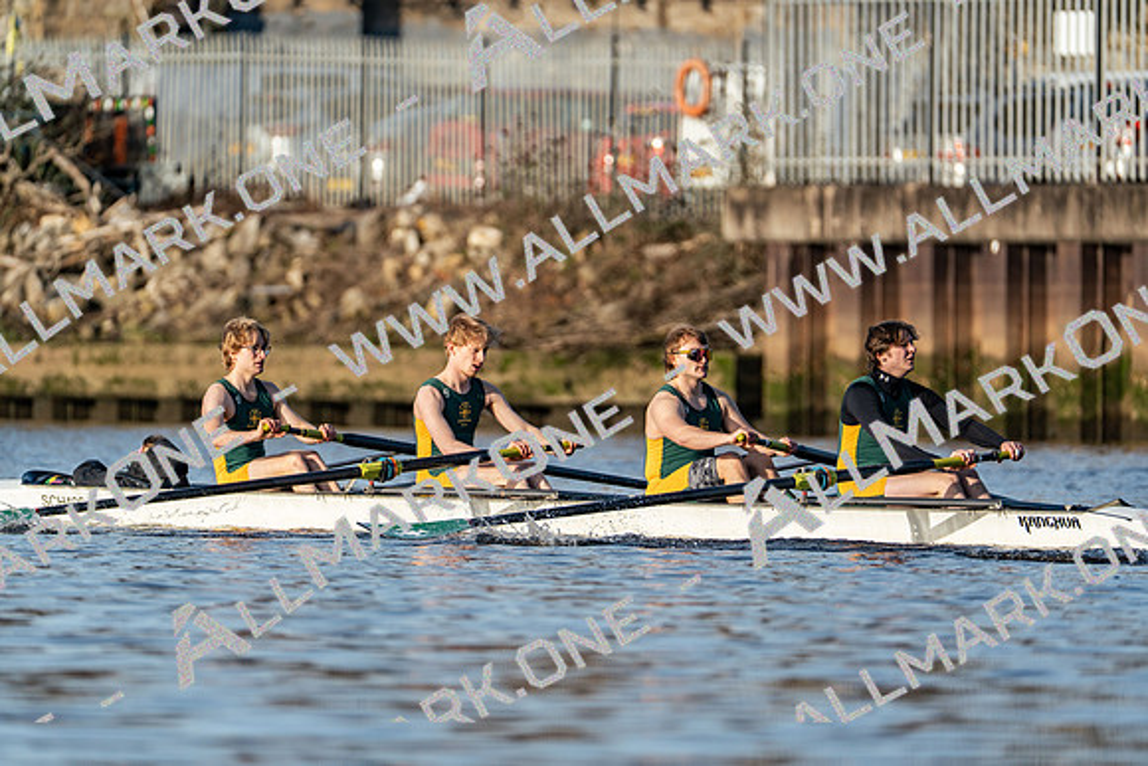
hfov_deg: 4.6
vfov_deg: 3.0
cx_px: 574
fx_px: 14416
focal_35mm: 452
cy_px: 383
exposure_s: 1/2000
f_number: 6.3
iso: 400
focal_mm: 452
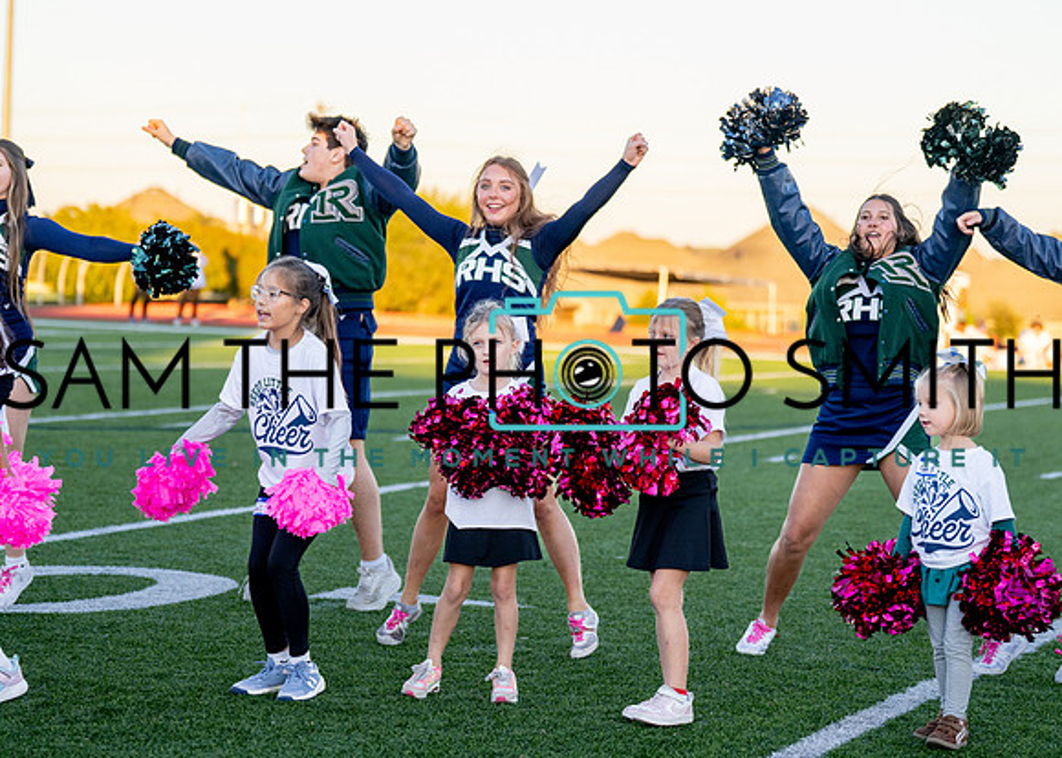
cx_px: 490
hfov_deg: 18.7
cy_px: 324
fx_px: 3217
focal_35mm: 107
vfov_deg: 13.4
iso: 500
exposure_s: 1/1250
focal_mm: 87
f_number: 2.8
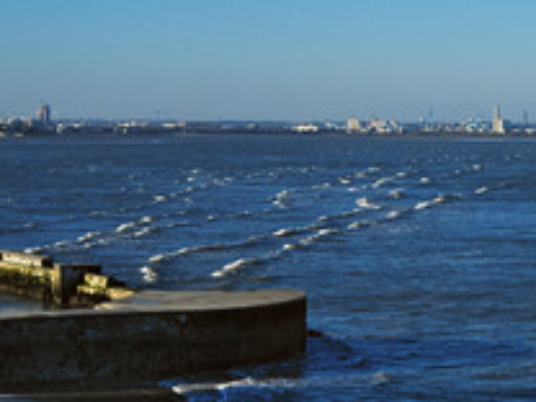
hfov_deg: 15.6
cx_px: 675
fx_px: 1874
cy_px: 31
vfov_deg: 12.1
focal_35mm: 121
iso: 200
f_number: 8
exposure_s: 1/680
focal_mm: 27
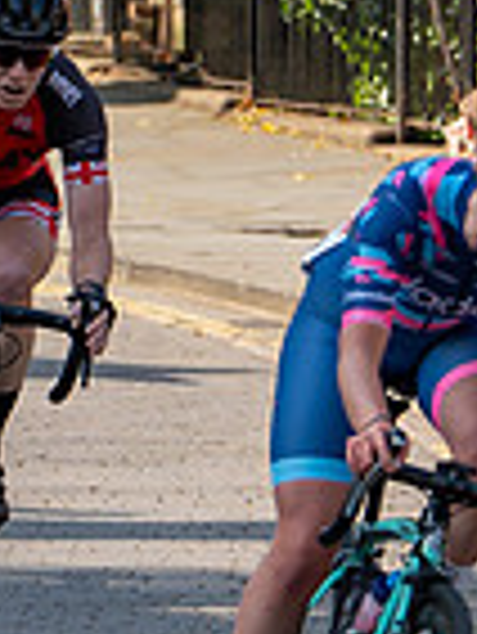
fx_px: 12622
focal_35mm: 688
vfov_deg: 2.9
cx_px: 148
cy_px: 282
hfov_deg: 2.2
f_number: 5
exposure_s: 1/640
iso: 200
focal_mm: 112
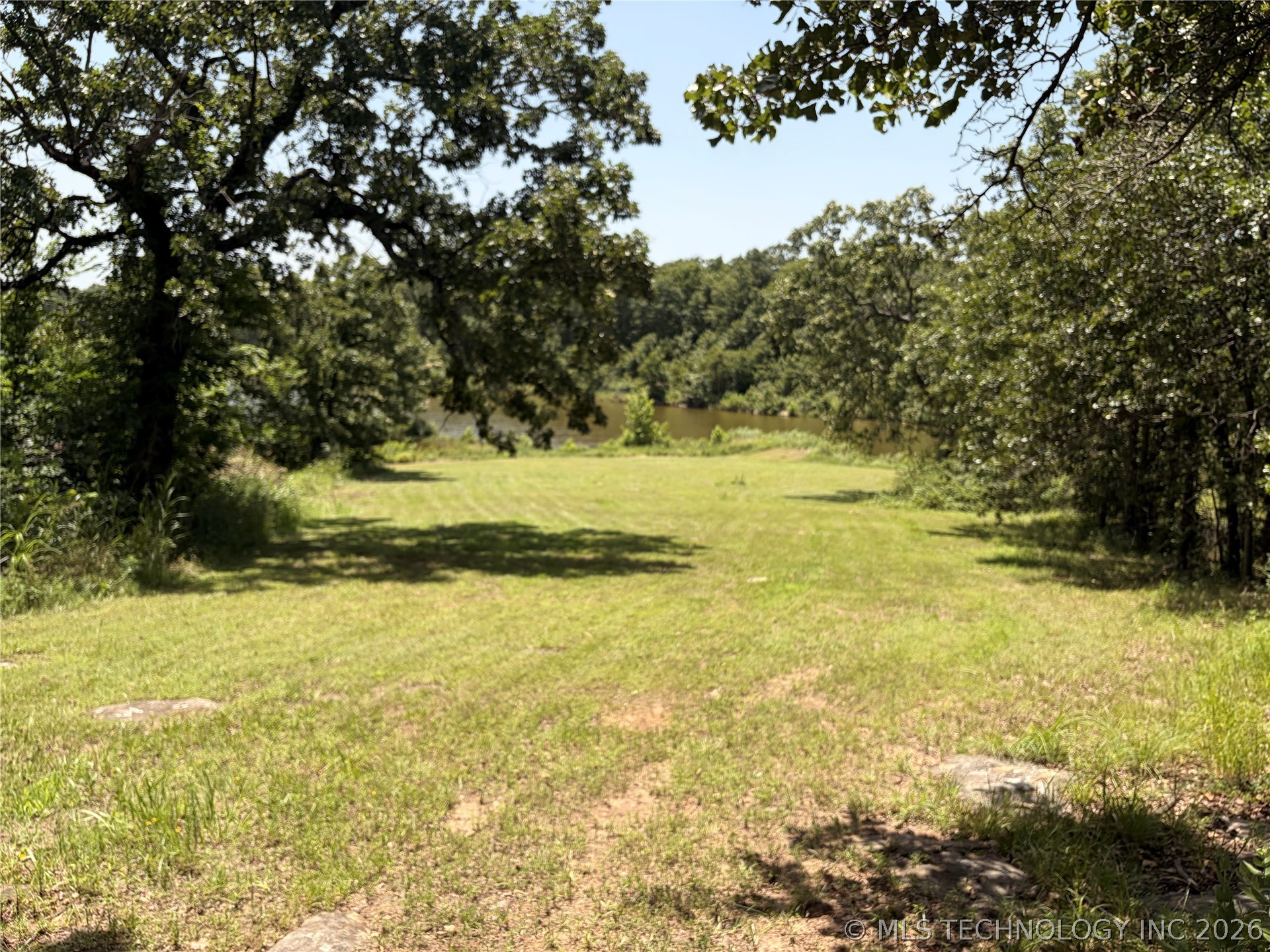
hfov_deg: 67.3
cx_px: 635
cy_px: 476
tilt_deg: -8.2
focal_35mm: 26
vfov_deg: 53.1
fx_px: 954
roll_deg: -1.5
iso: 50
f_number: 1.6
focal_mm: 5.96
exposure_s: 1/2141
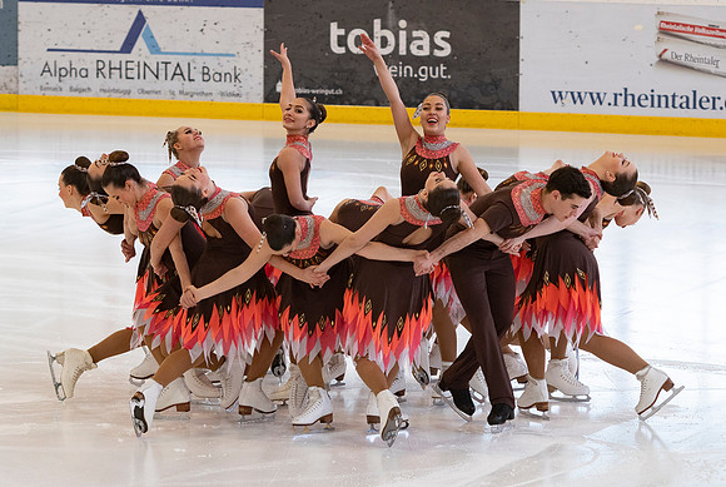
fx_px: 4955
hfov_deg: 8.4
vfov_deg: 5.6
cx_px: 378
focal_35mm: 245
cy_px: 224
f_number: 4
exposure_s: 1/320
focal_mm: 112
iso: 640
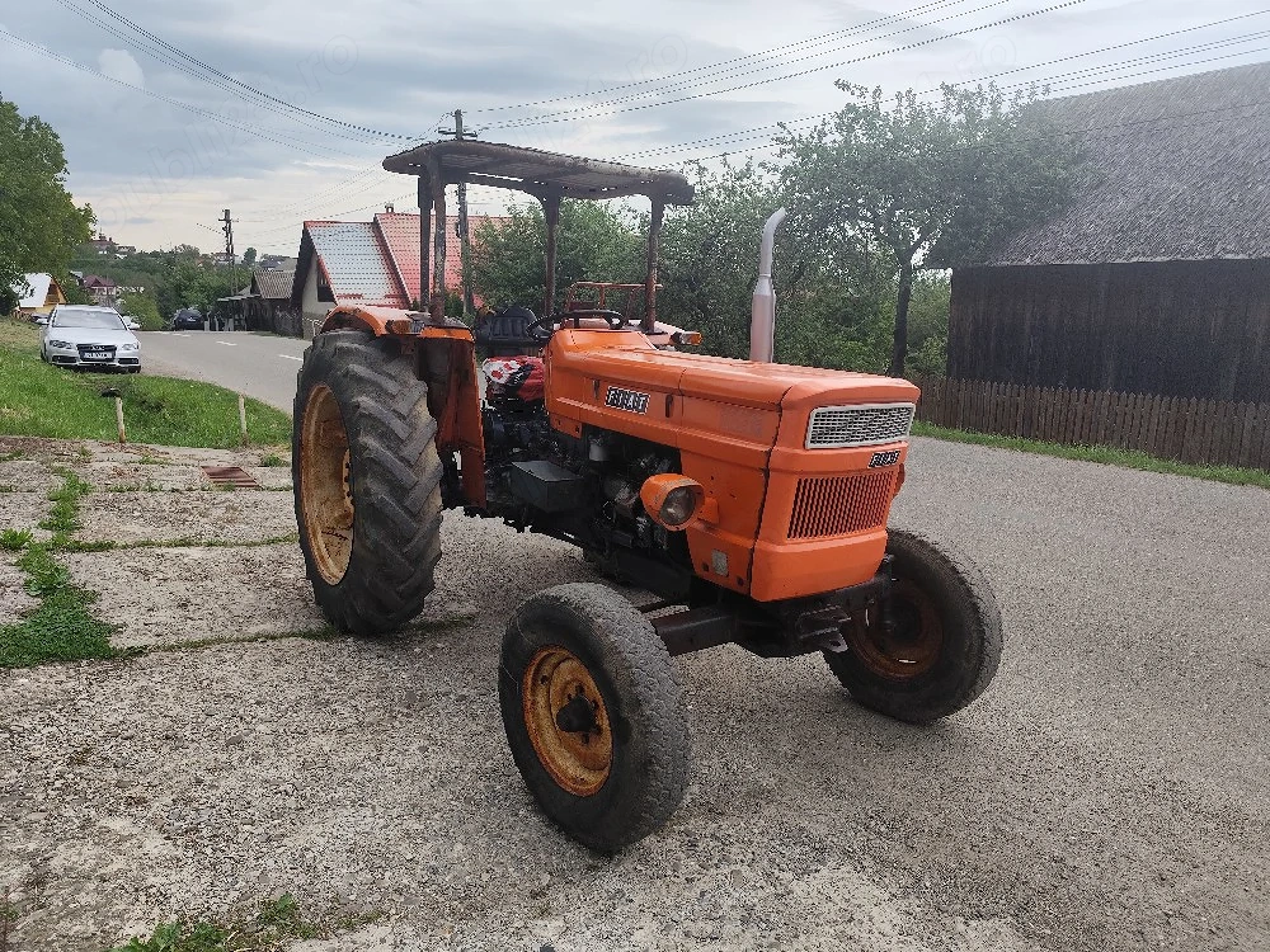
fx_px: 844
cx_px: 635
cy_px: 476
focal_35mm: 23
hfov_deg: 73.9
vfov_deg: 58.9
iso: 50
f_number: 1.65
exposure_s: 1/400
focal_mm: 6.19
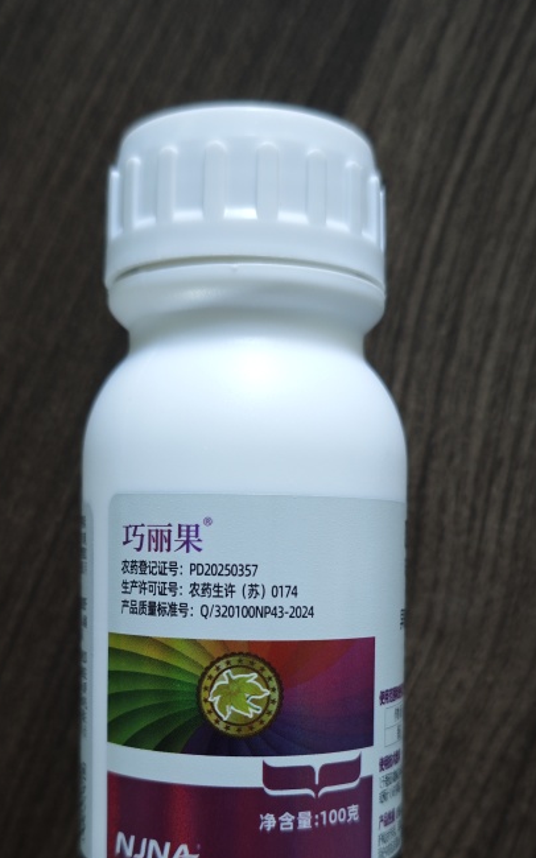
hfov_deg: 32.0
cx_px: 276
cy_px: 568
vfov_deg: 48.5
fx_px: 935
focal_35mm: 40
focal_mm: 6.55
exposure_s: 1/50
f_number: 1.6
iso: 640
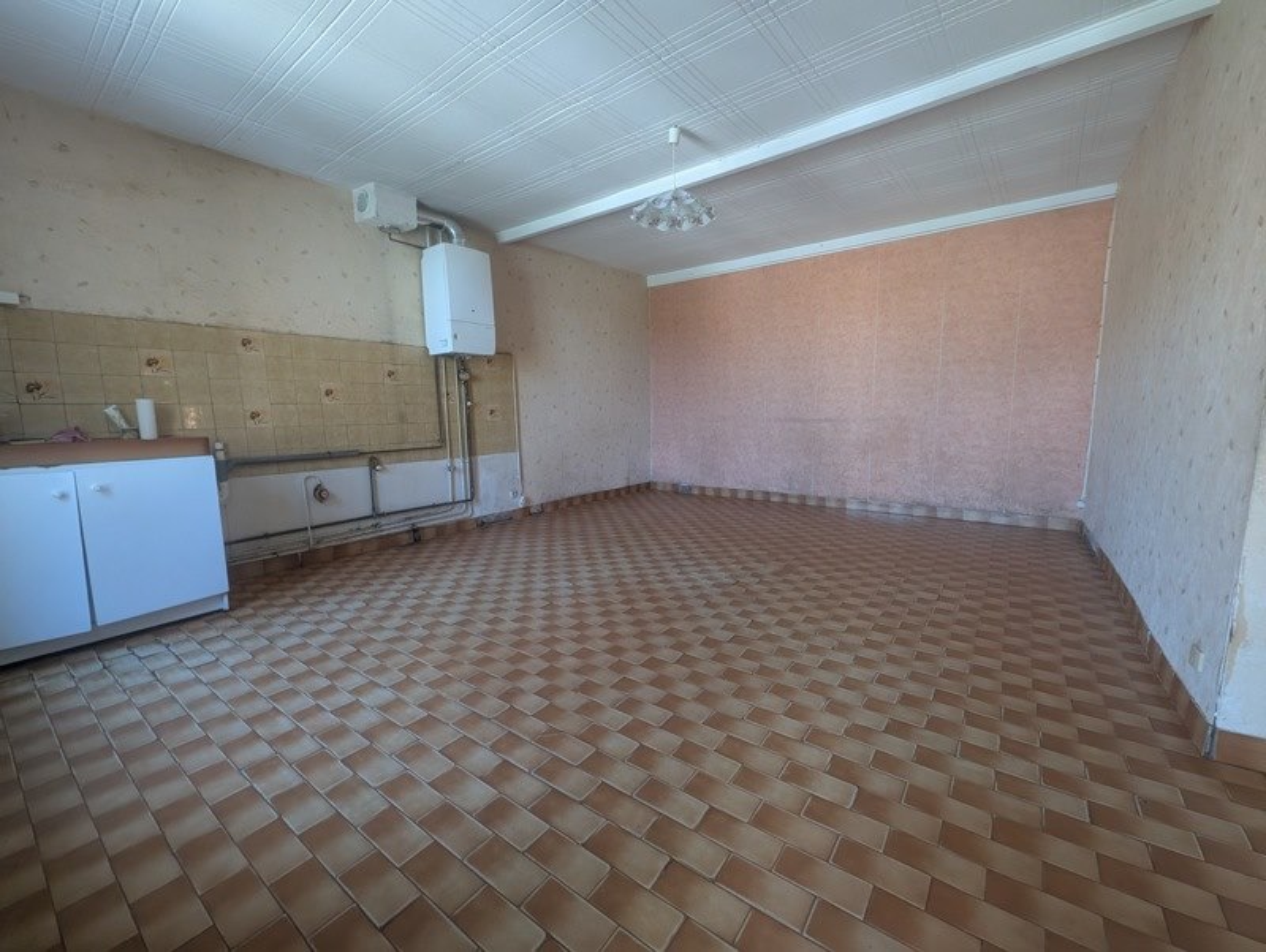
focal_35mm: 13
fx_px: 476
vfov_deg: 90.0
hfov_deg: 106.1
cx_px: 633
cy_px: 476
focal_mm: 1.95
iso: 195
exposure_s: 1/39.2
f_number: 2.2
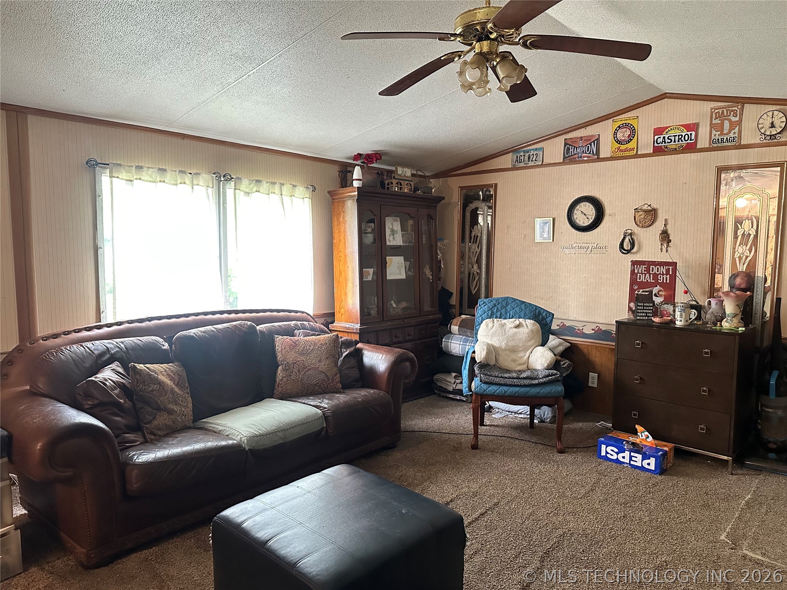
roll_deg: -1.2
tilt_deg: -4.3
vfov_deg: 56.8
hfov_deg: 71.6
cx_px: 394
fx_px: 546
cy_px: 295
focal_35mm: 24
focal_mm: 6.86
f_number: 1.78
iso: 640
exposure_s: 1/60
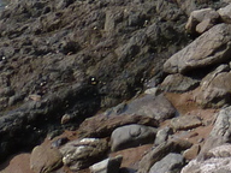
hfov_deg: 11.0
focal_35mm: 156
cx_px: 525
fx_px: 1041
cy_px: -327
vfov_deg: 8.2
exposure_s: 1/400
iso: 80
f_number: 4.5
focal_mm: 4.1
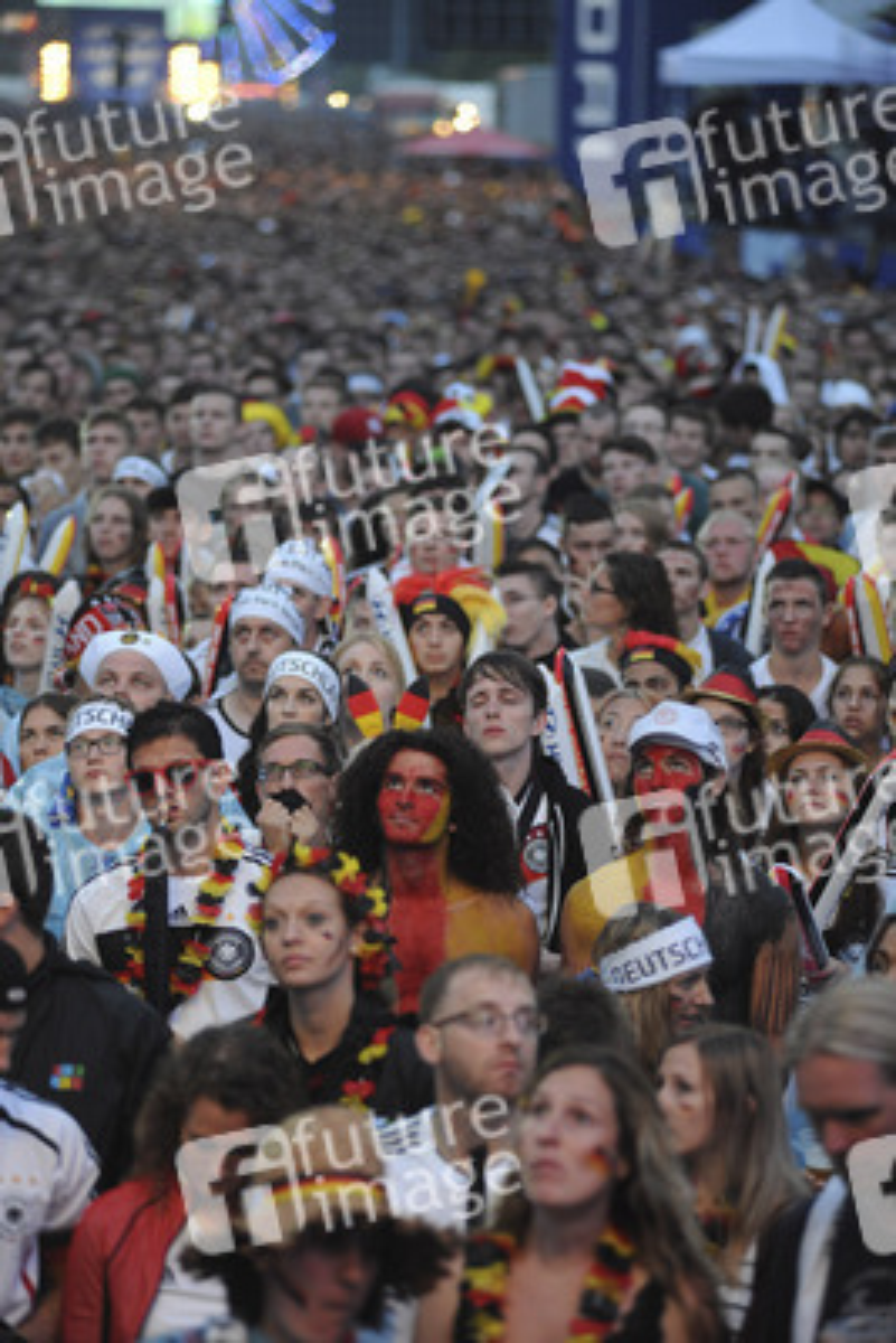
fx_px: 4662
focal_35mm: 125
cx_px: 448
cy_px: 672
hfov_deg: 11.0
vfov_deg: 16.4
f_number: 2.8
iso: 1600
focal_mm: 125
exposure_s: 1/400
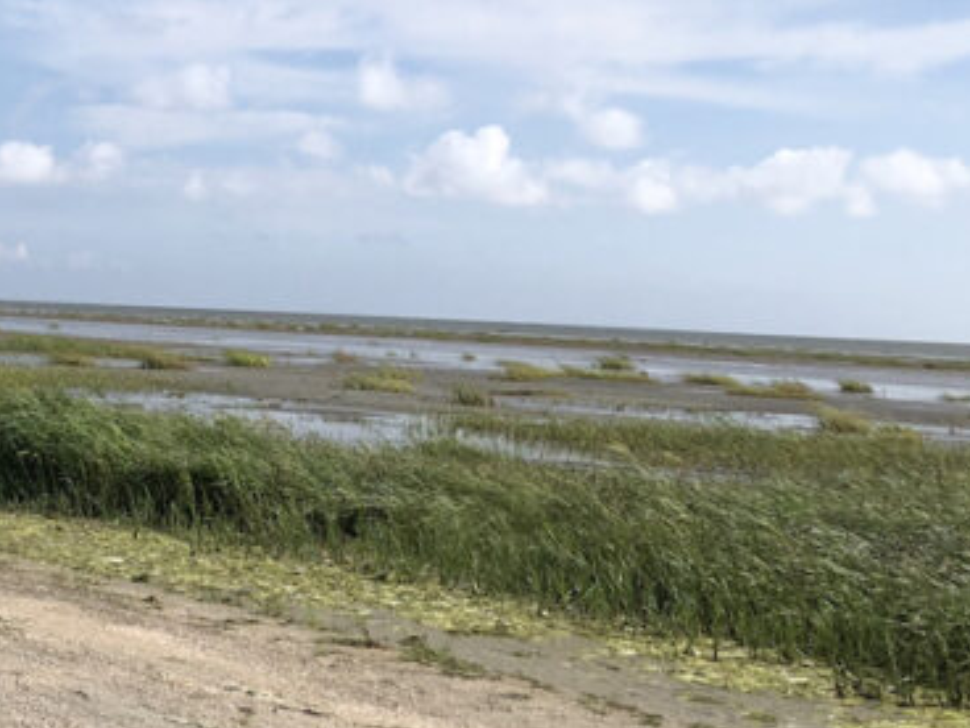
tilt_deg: -3.5
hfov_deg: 23.1
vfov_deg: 19.3
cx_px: -248
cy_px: 480
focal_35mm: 76
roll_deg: -1.6
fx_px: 2130
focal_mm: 4
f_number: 1.8
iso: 20
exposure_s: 1/2857
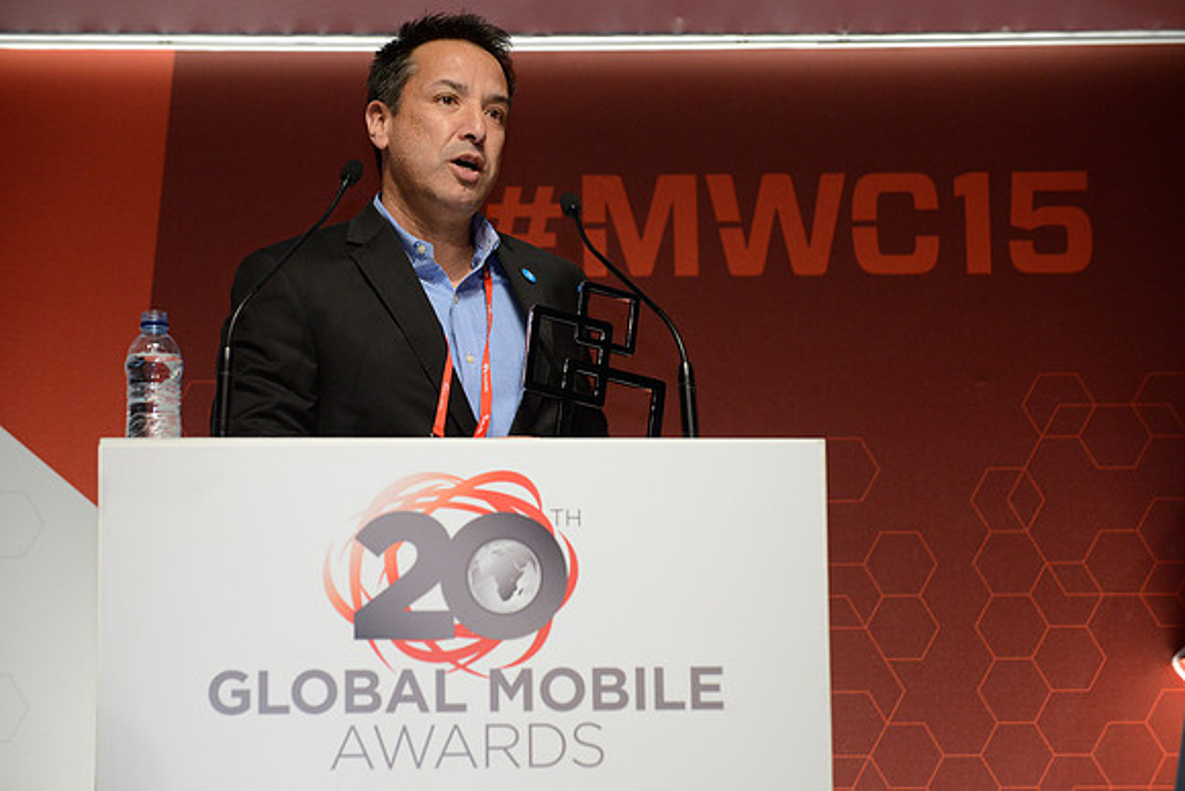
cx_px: 592
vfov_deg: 10.6
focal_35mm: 130
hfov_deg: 15.8
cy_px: 396
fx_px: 4280
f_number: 5.6
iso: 2500
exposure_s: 1/250
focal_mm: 130
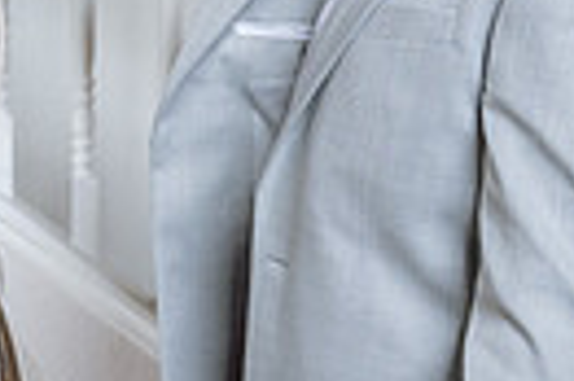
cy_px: 44
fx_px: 2086
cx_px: -193
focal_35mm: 131
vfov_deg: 10.4
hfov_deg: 14.9
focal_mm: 29.5
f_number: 3.2
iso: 800
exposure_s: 1/100
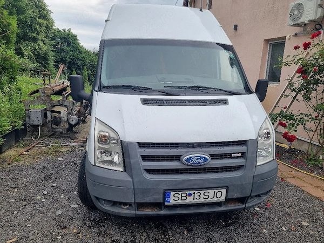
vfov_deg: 53.1
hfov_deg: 67.3
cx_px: 162
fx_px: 243
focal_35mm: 26
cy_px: 122
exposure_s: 1/1250
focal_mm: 5.4
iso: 50
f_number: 1.8
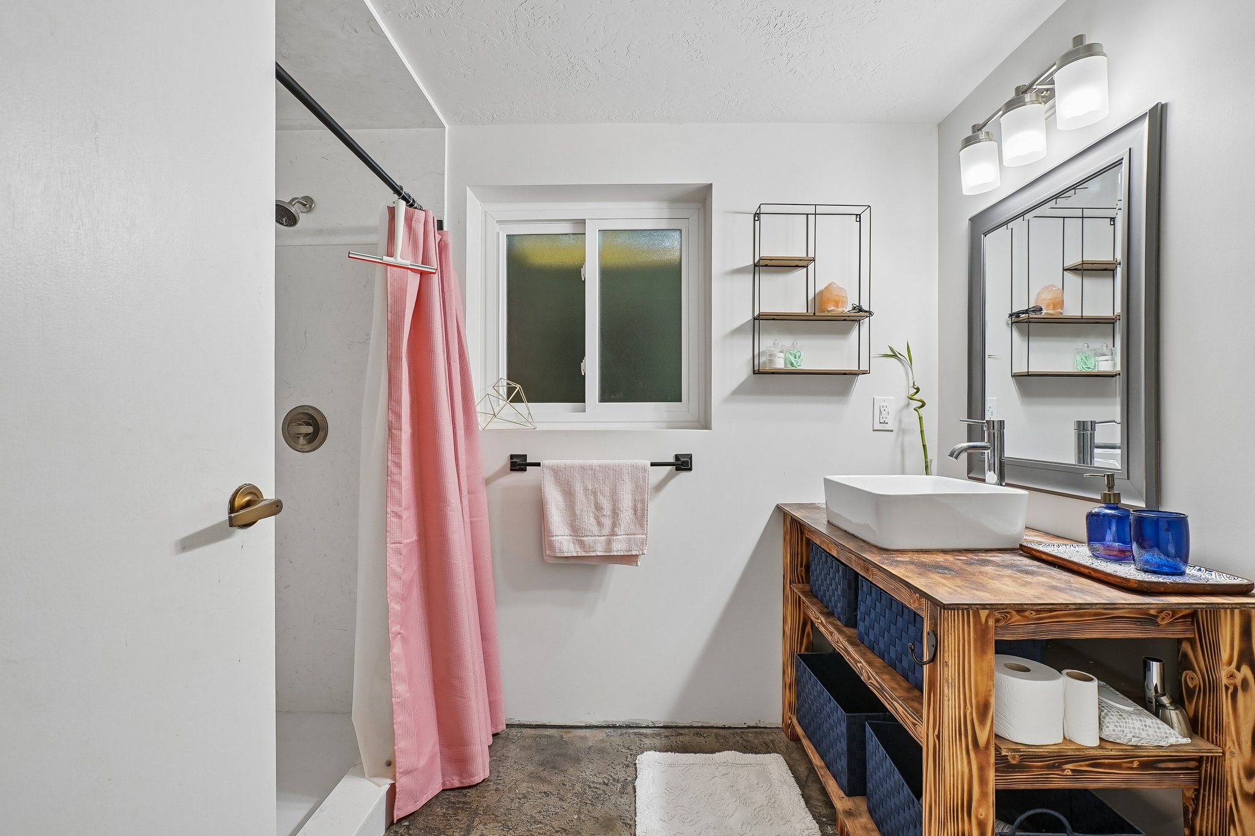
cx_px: 628
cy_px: 418
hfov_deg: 96.7
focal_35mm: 16
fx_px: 558
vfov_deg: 73.7
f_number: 8
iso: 400
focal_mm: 16
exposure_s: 1/20
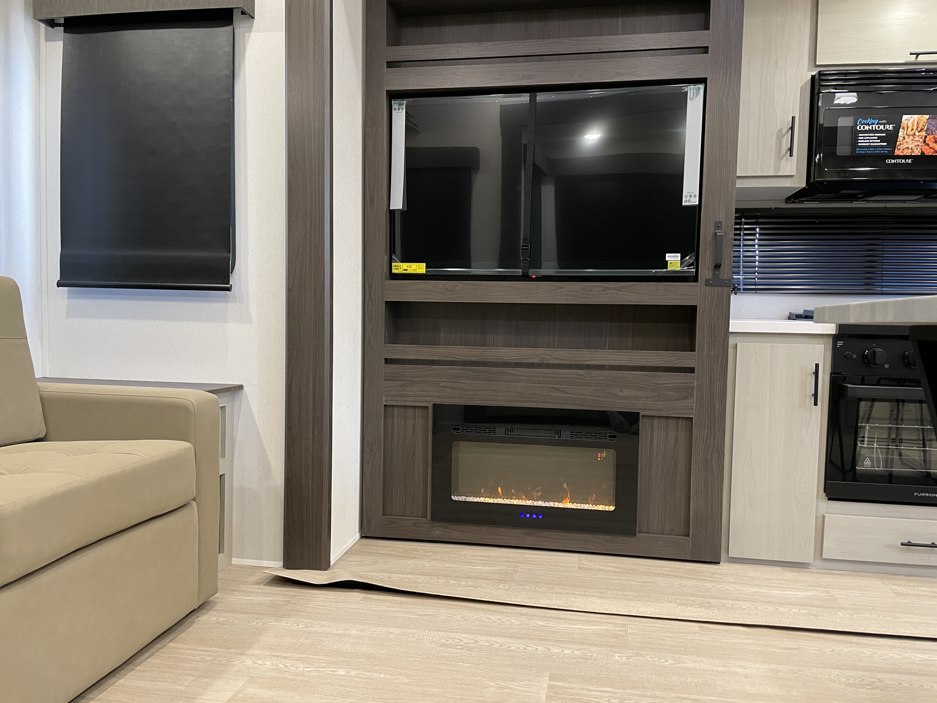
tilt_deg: -1.9
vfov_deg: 53.1
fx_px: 704
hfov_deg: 67.3
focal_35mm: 26
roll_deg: -1.3
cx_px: 468
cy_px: 352
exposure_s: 1/60
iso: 320
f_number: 1.6
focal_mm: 4.2
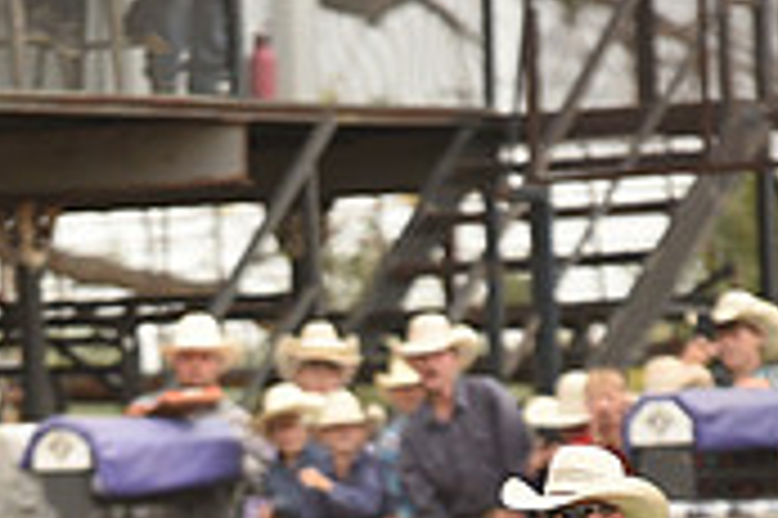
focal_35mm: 672
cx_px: 130
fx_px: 14509
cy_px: 763
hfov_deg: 3.1
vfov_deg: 2.0
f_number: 2.8
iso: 640
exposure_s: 1/4000
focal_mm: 200
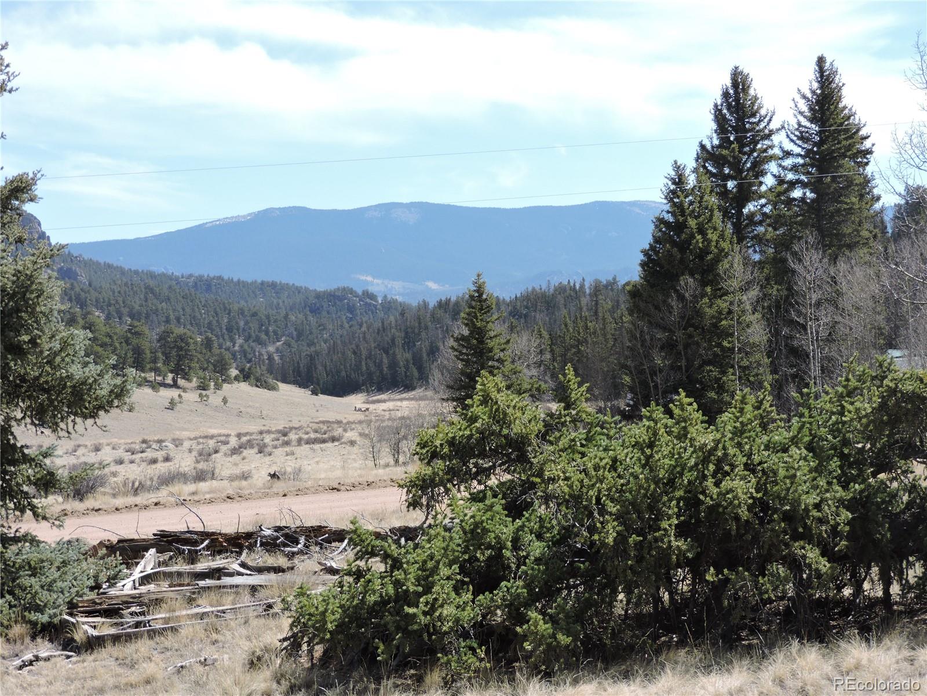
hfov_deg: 26.0
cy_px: 348
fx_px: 2008
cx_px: 464
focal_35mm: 75
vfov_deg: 19.6
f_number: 3.9
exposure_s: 1/500
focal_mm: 13.4
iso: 100
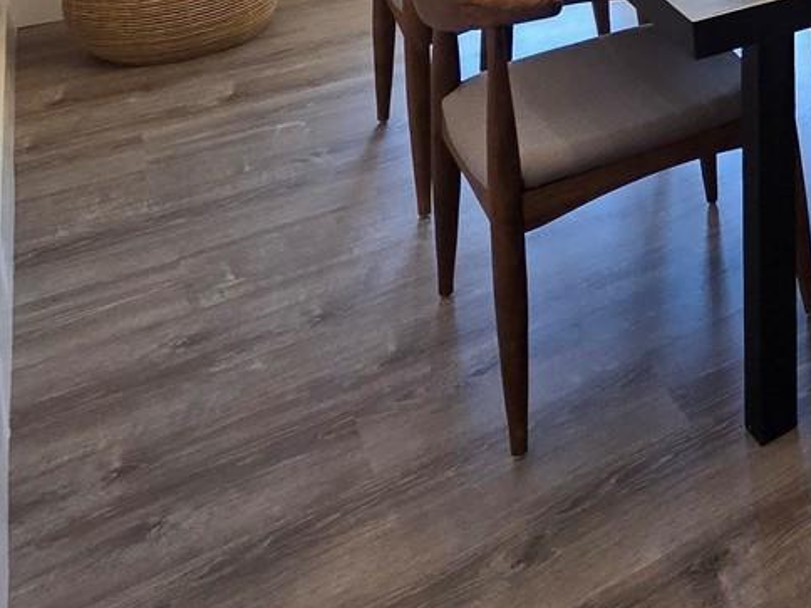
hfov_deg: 27.6
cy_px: -164
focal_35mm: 43
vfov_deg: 28.2
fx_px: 1007
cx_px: 1248
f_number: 2.2
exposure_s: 1/120
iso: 160
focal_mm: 2.2
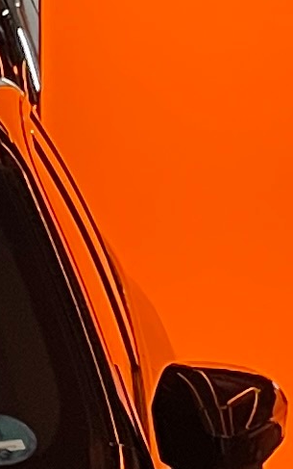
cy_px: 7
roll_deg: -0.7
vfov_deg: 9.1
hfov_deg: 5.6
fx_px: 2909
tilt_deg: -1.8
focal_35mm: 228
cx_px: 571
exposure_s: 1/60
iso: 320
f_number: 1.6
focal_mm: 4.2
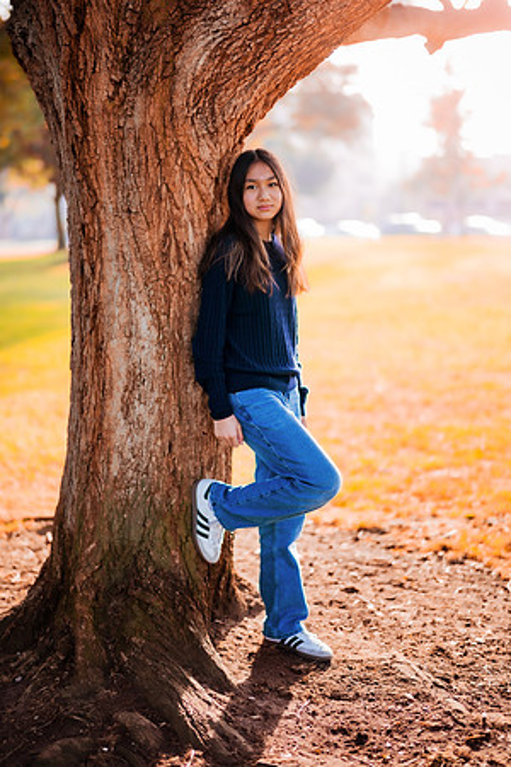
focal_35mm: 58
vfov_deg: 34.5
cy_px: 384
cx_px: 256
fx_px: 1235
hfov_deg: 23.4
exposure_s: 1/500
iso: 100
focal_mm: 58
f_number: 1.4
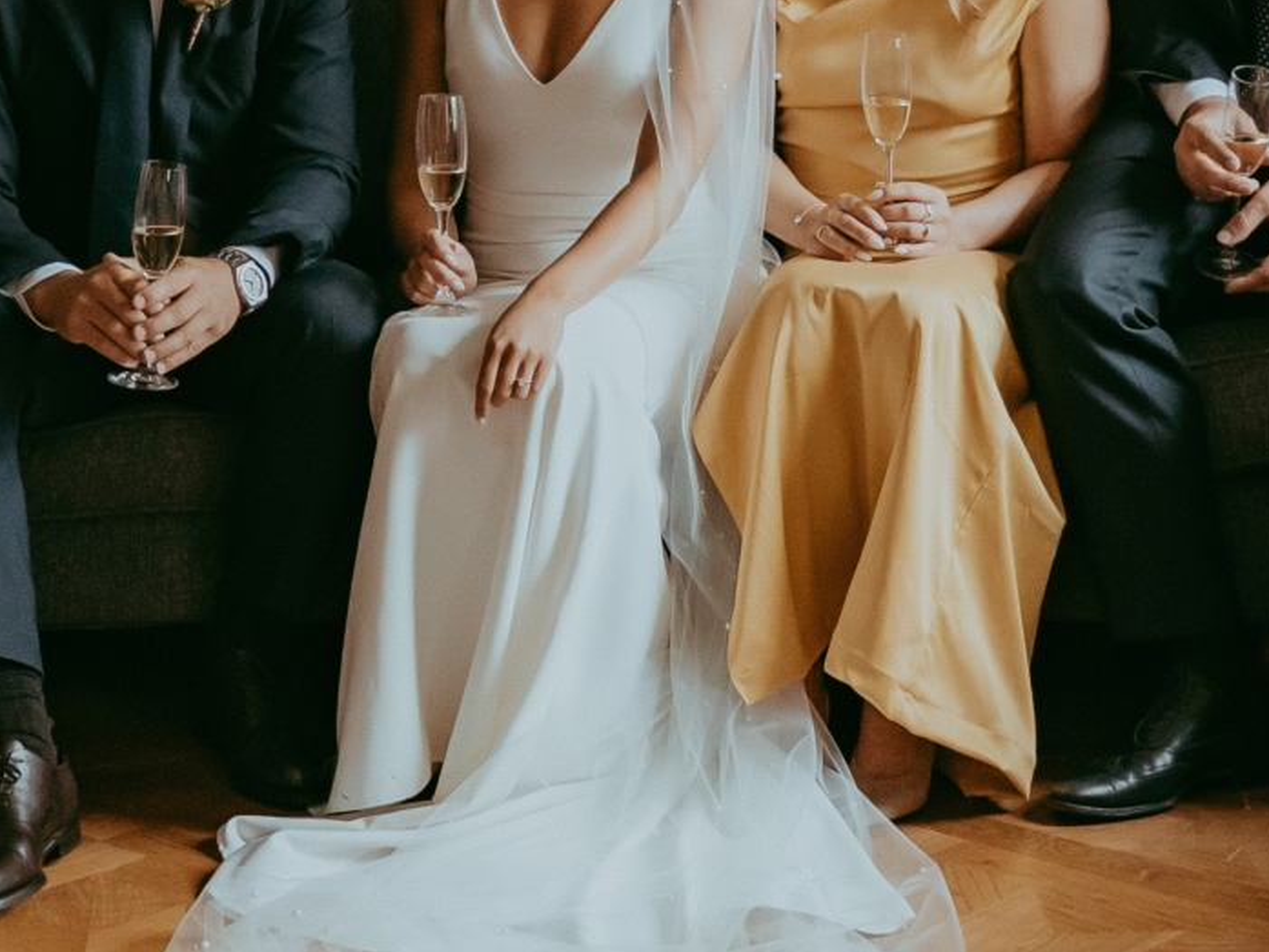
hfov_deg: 16.8
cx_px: 430
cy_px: -118
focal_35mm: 117
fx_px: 4290
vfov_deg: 12.4
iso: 2000
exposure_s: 1/320
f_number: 2.8
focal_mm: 32
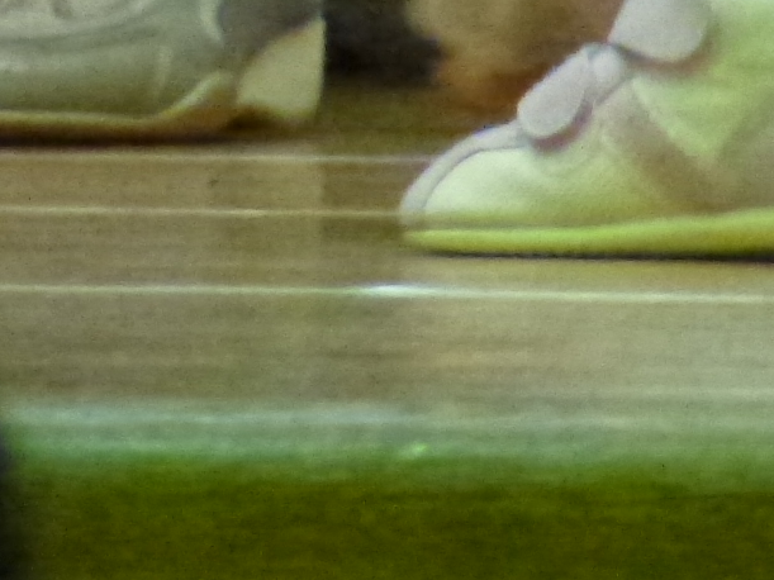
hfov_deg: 1.2
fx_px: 35992
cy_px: -538
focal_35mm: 1610
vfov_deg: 0.9
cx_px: 559
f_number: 5.9
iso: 1600
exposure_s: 1/30
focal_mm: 68.8
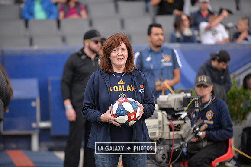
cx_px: 126
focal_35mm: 200
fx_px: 1395
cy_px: 84
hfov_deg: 10.3
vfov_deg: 6.9
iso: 640
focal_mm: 200
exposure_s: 1/1600
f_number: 2.8
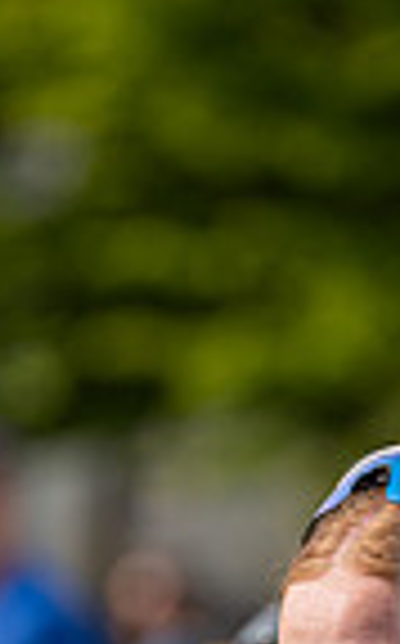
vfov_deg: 3.3
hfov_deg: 2.0
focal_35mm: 643
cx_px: -36
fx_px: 11249
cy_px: 815
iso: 125
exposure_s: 1/1000
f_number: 4
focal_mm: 200
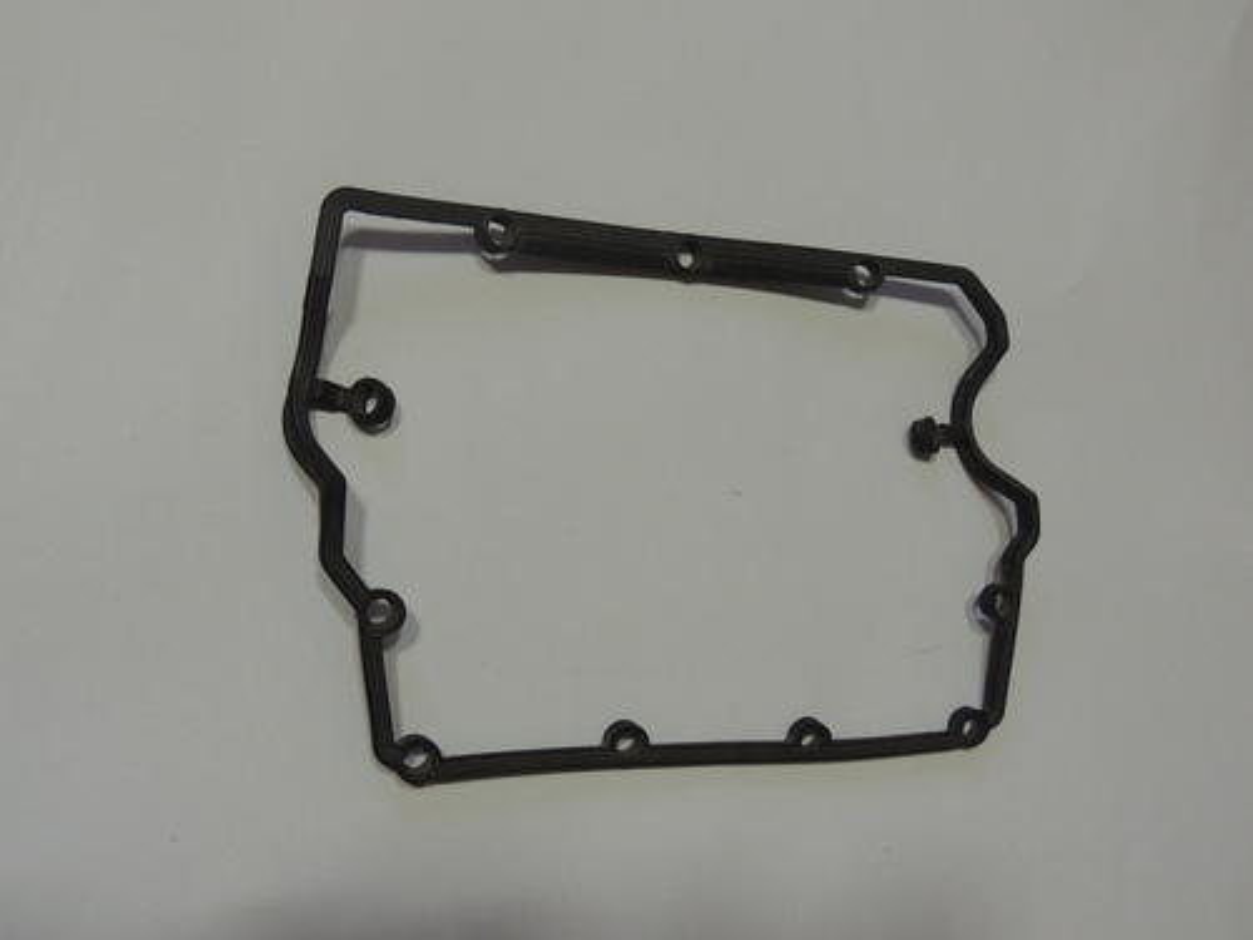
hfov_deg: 55.4
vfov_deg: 42.9
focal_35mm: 33
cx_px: 626
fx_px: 1195
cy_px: 470
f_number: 3.2
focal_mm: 5.8
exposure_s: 1/30
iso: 400
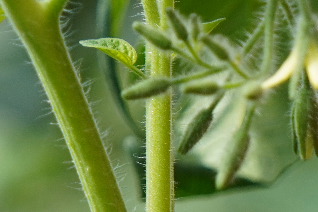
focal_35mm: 1047
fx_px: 9254
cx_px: -97
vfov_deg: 1.3
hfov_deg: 2.0
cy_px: -91
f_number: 5.6
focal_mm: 141
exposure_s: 1/250
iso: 320
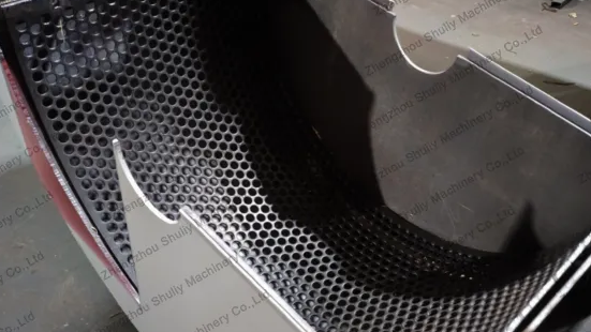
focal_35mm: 37
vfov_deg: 31.9
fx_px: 580
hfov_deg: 53.8
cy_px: 192
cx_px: 337
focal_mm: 4.94
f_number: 1.5
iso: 2500
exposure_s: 1/25
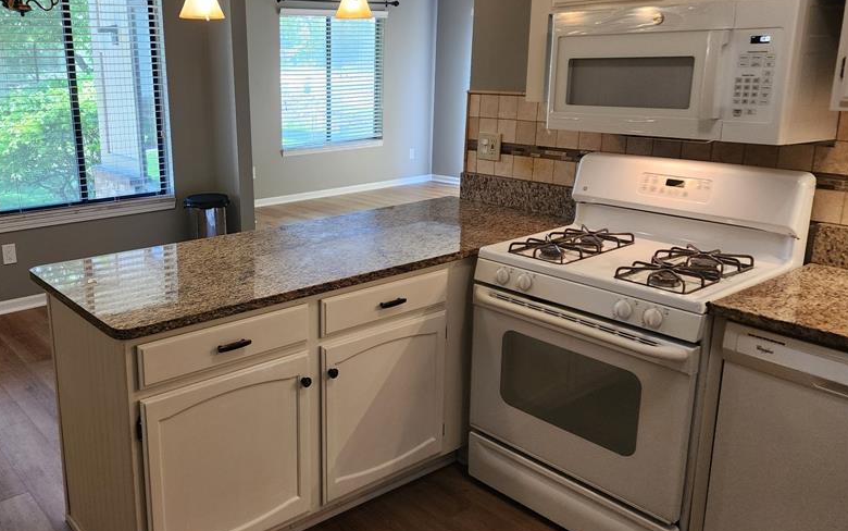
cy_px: 233
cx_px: 305
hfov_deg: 58.7
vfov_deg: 39.4
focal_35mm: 32
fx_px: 740
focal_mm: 6.4
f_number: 1.8
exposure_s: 1/120
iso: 200
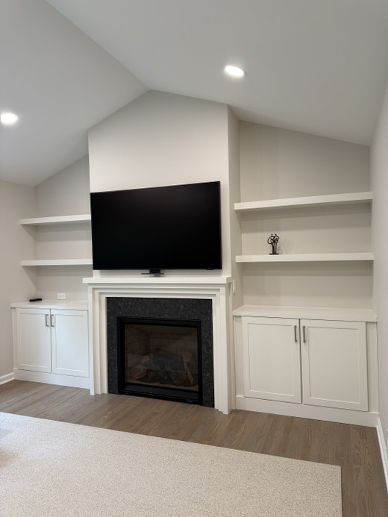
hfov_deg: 56.8
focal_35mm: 24
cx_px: 194
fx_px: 359
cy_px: 258
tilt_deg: -0.7
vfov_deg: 71.6
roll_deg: +1.8
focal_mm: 6.76
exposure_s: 1/60
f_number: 1.78
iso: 125
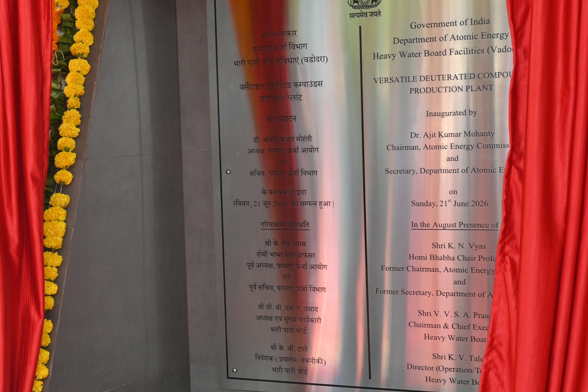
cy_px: 194
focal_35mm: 85
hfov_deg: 23.5
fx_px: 1388
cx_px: 100
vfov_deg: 16.1
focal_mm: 44
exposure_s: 1/160
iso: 400
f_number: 6.3
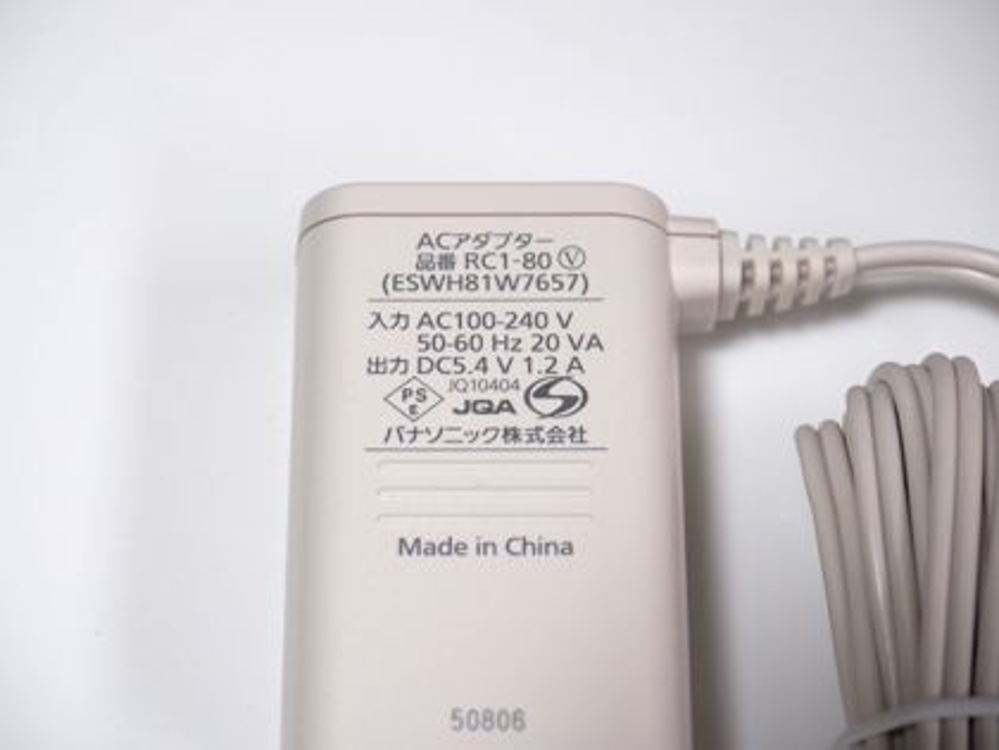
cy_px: 375
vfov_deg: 18.4
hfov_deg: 24.4
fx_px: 2309
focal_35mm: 80
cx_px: 500
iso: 640
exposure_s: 1/80
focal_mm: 40
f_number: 5
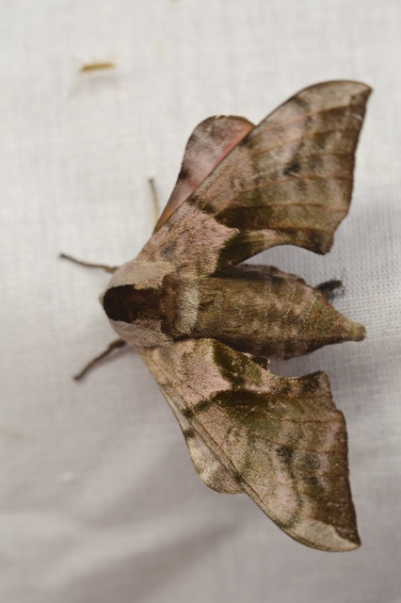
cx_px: 200
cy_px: 302
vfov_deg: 7.4
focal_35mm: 278
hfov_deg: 4.9
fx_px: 4641
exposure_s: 1/125
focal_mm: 185
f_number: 4.5
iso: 400
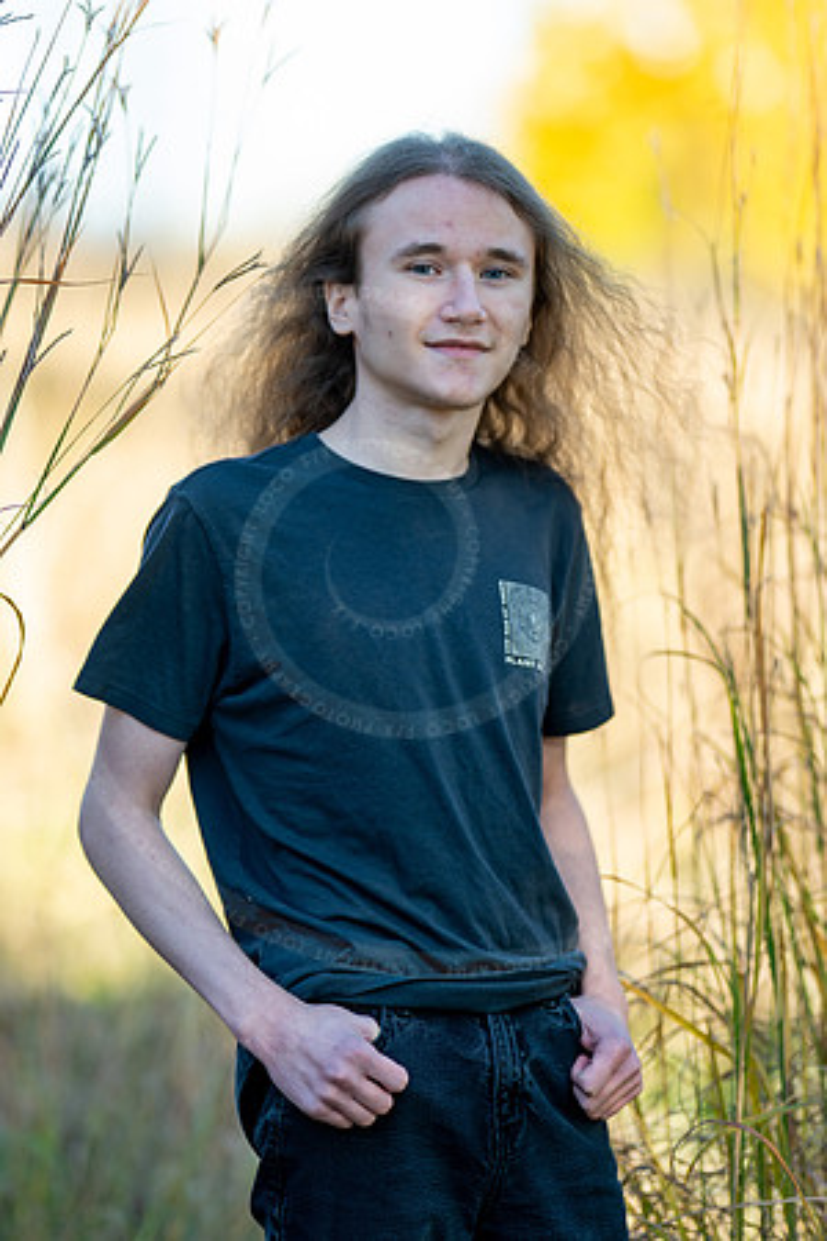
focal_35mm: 127
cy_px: 620
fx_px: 4376
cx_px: 414
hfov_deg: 10.8
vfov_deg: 16.1
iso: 80
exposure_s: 1/1000
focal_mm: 85
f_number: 1.2
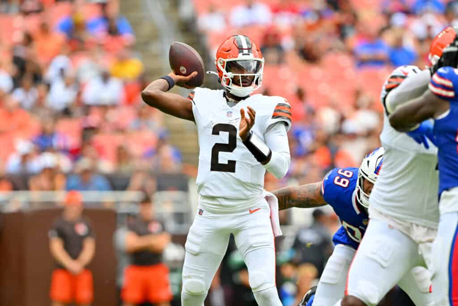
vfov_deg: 3.4
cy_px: 153
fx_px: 5089
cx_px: 229
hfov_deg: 5.2
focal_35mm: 400
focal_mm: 400
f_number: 4
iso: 500
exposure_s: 1/2000
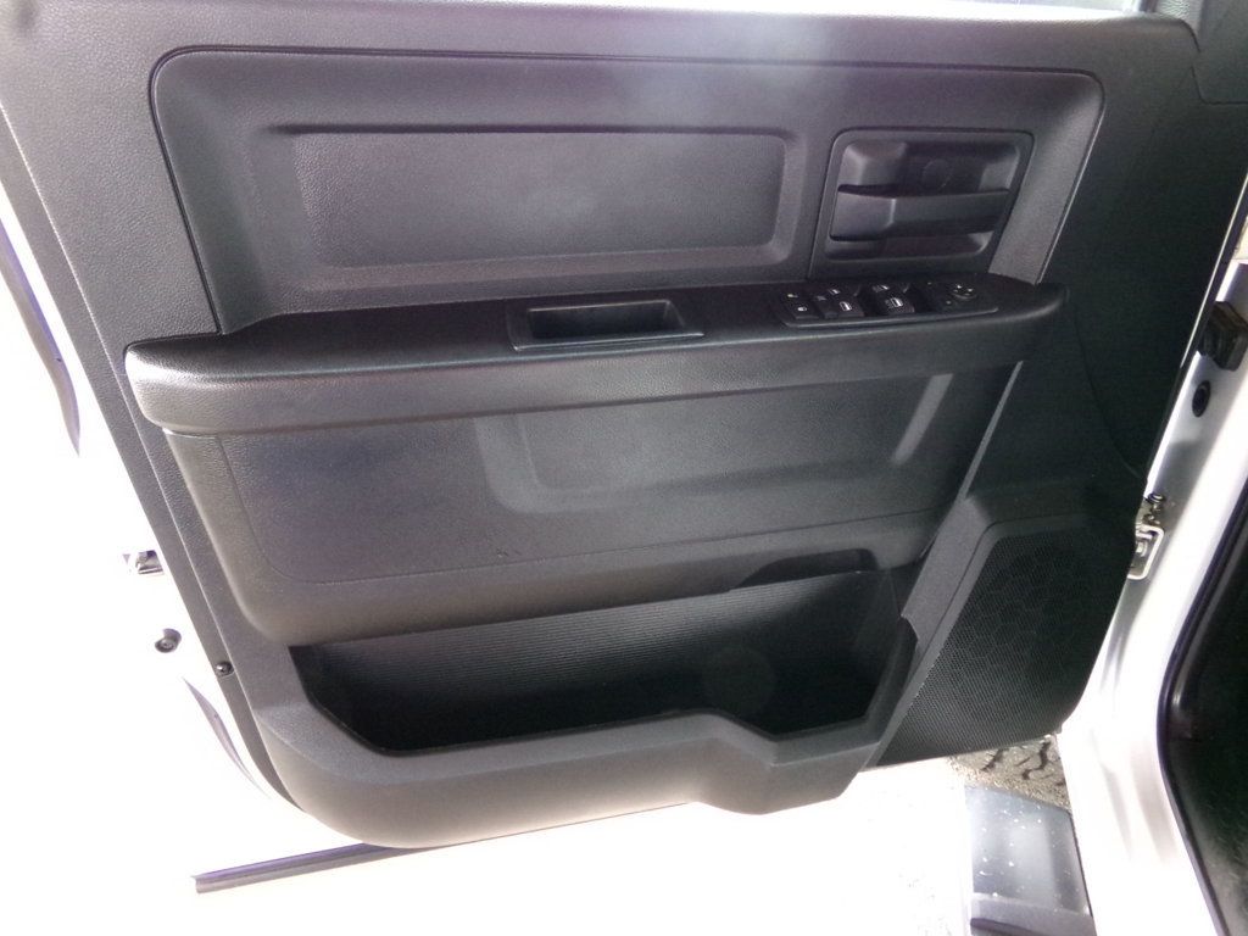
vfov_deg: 56.8
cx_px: 624
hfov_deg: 71.6
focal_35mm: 24
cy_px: 468
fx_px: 865
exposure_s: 1/60
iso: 800
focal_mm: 4.3
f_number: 3.7
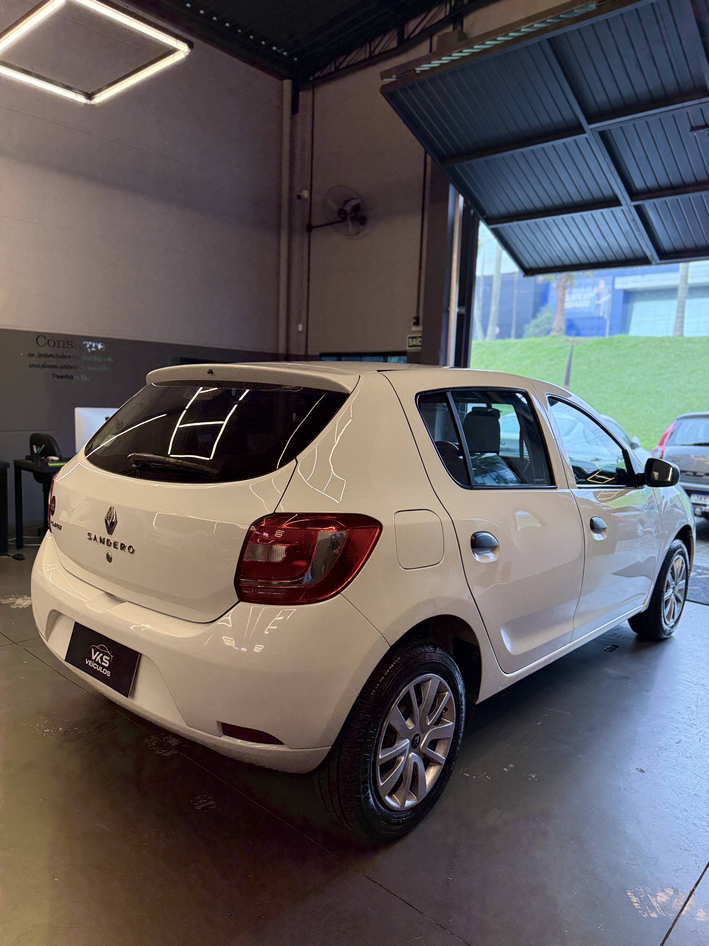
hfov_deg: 56.8
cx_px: 354
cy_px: 473
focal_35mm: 24
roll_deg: -2.2
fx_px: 655
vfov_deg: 71.6
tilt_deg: -7.1
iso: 250
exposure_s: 1/120
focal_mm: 6.76
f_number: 1.78
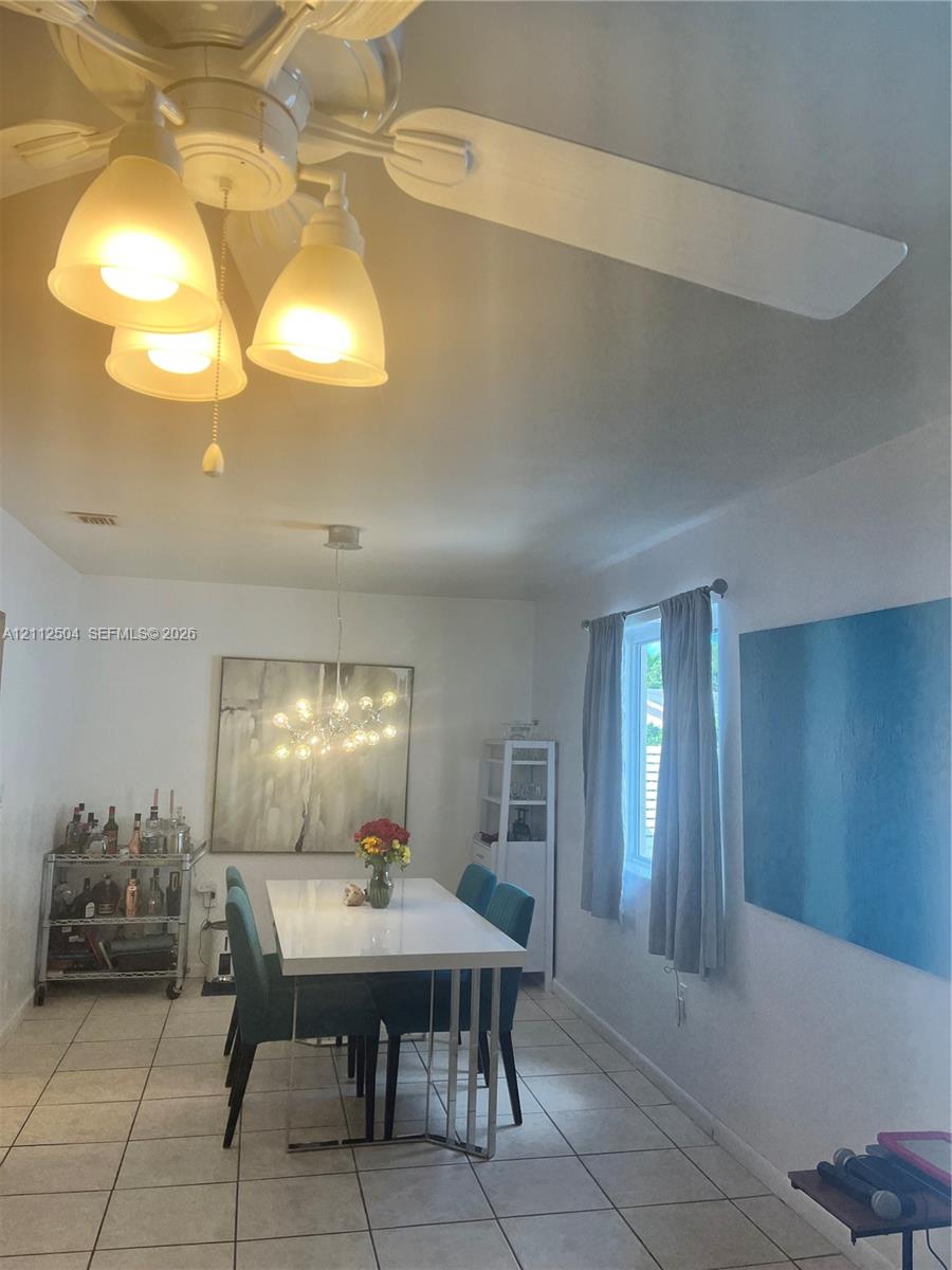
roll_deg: -1.6
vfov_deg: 67.3
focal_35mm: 26
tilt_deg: +5.0
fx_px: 953
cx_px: 476
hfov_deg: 53.1
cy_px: 635
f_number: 1.6
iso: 64
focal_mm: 5.1
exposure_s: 1/125
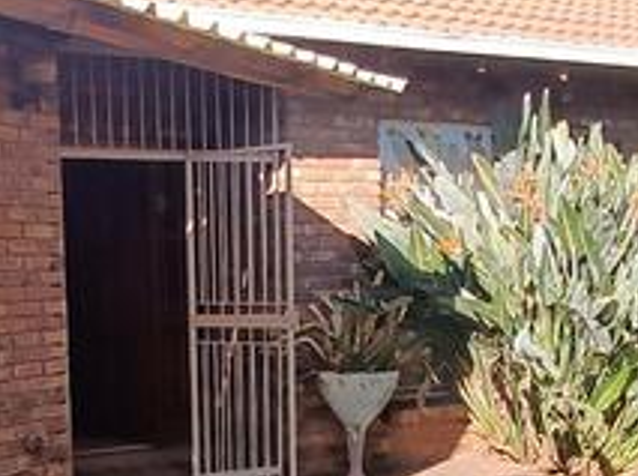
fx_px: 1178
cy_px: 419
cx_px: 234
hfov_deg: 30.2
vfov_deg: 22.4
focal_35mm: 64
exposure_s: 1/317
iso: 100
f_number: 2.2
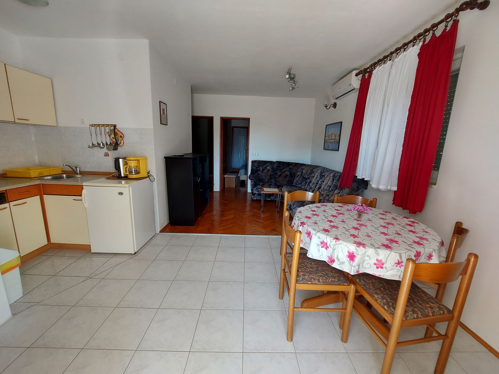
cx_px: 250
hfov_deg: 106.2
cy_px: 187
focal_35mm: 13
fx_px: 187
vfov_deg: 89.9
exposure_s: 1/100
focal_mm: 1.74
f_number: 2.2
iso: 100
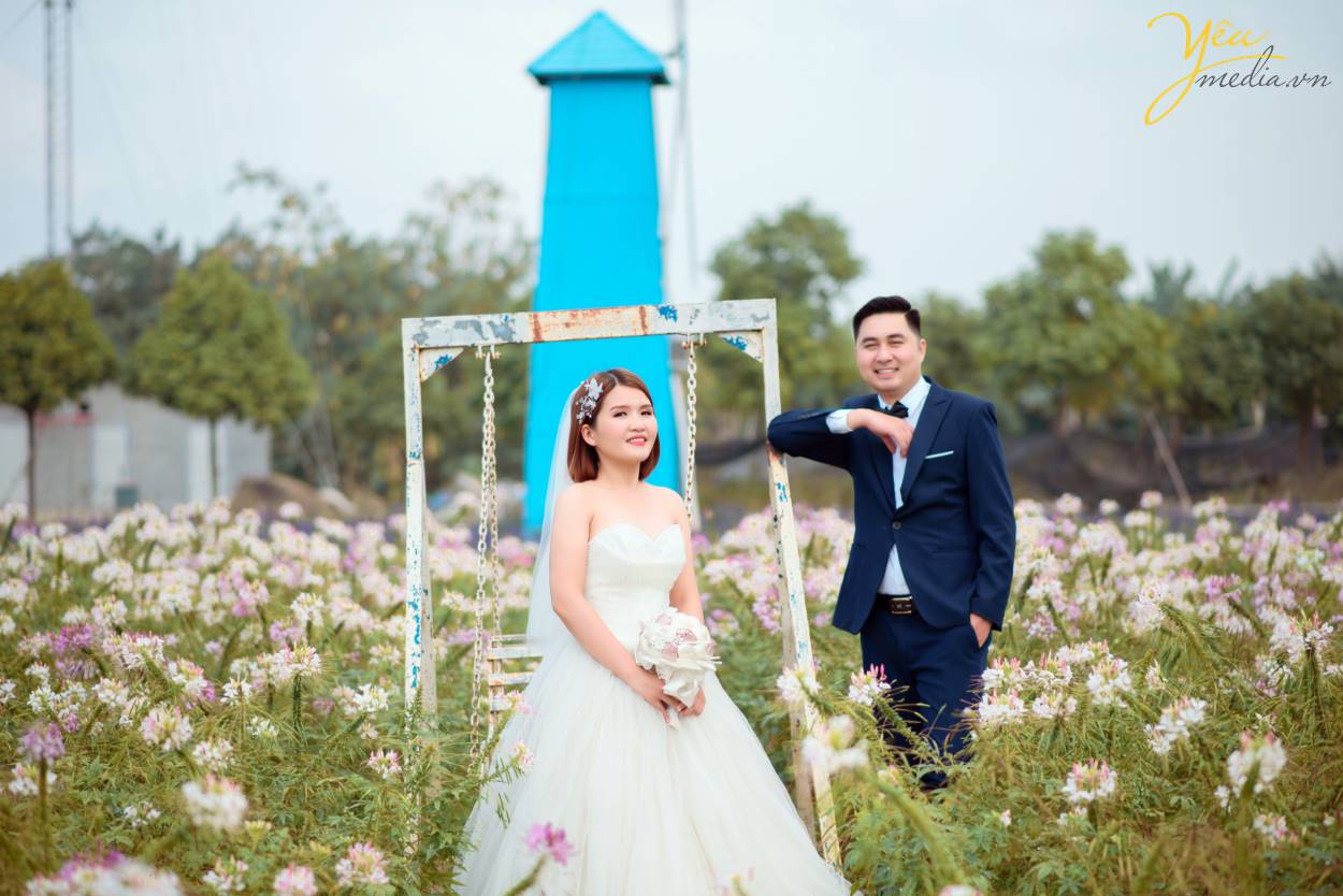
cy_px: 448
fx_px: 3172
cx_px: 672
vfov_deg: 16.1
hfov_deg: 23.9
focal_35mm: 85
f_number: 2.2
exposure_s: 1/1250
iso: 100
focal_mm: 85
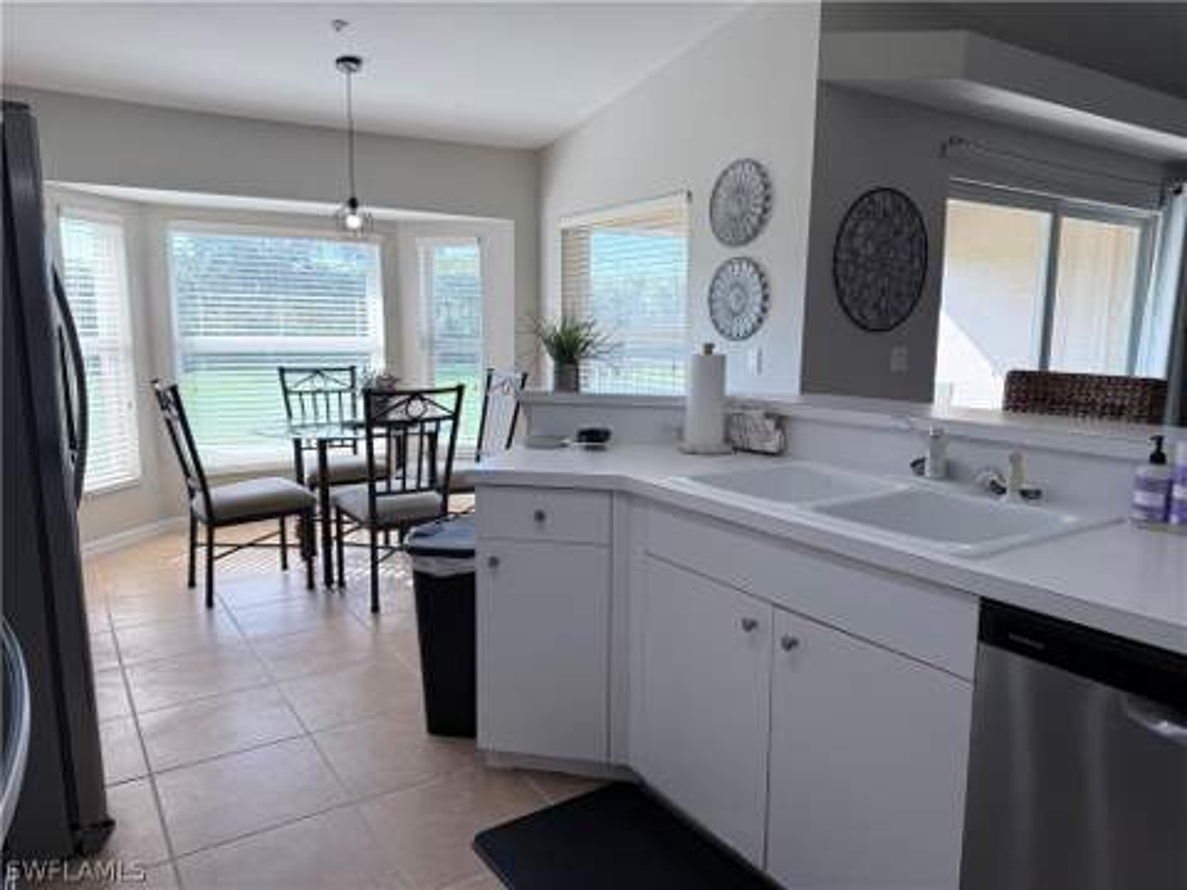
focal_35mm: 24
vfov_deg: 56.8
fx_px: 823
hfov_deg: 71.6
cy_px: 445
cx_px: 594
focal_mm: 6.76
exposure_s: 1/470
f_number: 1.78
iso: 100
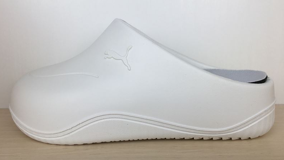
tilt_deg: -9.8
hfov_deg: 61.0
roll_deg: +1.3
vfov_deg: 36.7
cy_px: 79
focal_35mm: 32
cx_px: 141
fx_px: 241
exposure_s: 1/196
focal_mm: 4.15
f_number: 2.2
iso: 25
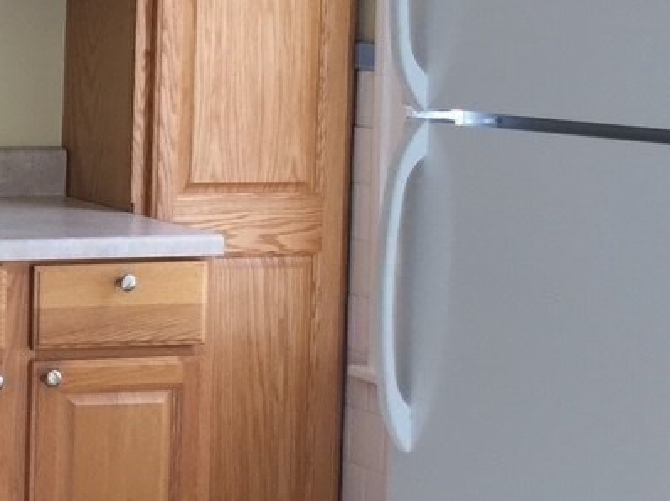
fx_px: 2302
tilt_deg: -3.6
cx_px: -465
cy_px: 136
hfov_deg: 14.8
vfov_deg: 12.4
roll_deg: -0.1
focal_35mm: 119
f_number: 2.2
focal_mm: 4.15
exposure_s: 1/60
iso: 40
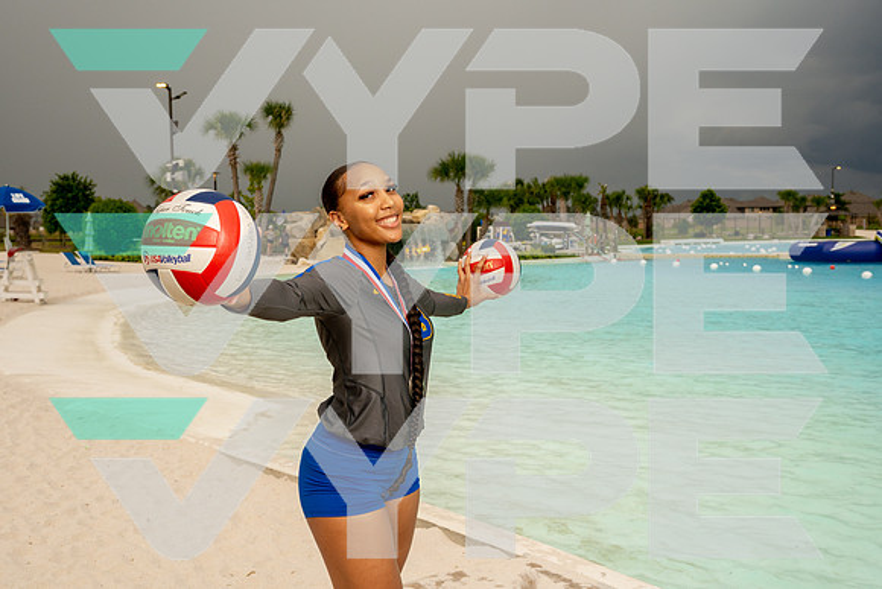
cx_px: 441
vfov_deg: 31.2
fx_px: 1054
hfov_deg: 45.4
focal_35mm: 43
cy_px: 294
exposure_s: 1/250
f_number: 8
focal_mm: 43
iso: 500
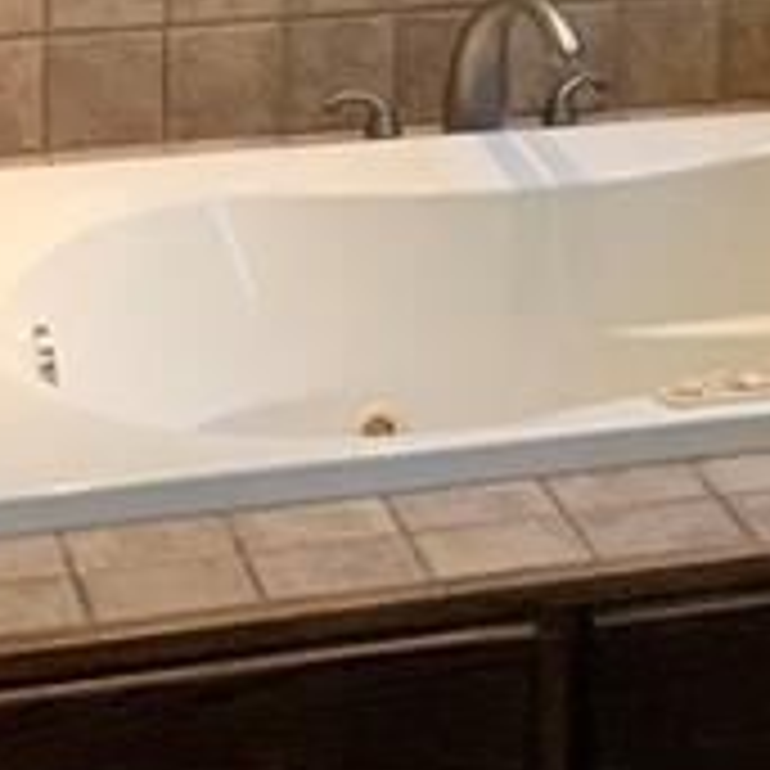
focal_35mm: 115
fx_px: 2894
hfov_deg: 15.2
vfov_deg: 13.9
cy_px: -477
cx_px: 378
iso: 125
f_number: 1.8
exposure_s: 1/60
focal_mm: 3
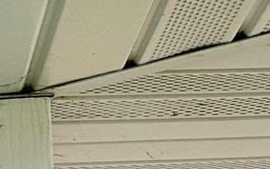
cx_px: -171
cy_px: 643
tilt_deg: +4.1
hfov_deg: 5.5
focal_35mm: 377
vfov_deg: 3.4
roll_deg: +2.9
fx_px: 2775
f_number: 1.6
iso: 40
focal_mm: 5.96
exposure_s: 1/2212
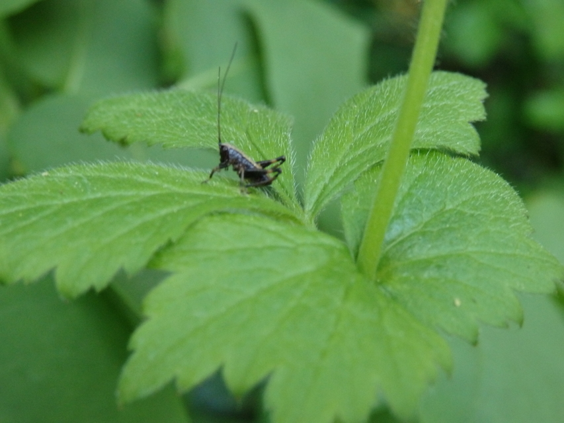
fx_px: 1075
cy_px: 212
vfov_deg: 22.3
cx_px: 282
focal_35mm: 66
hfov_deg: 29.4
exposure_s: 1/100
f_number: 4.4
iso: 800
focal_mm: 11.9
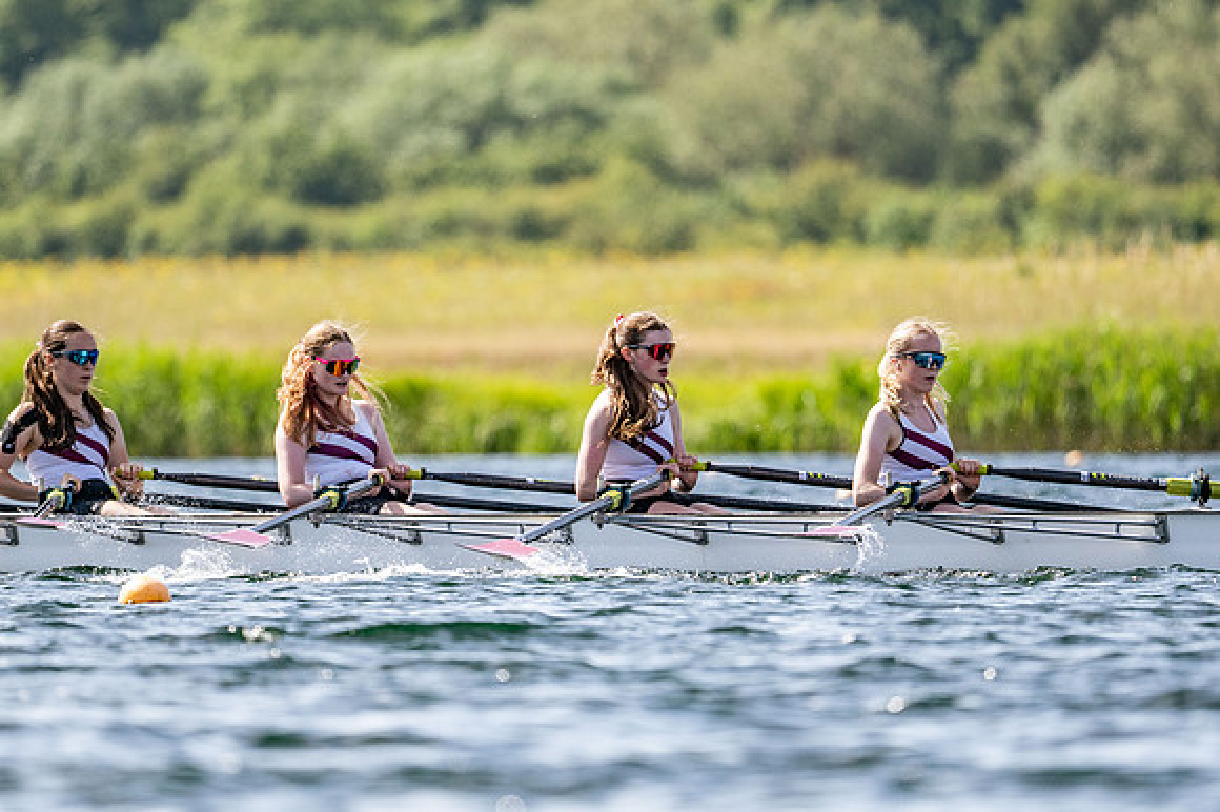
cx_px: 610
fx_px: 20321
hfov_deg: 3.4
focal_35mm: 600
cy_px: 406
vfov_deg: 2.3
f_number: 4.5
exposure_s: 1/2500
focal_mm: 400
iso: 250
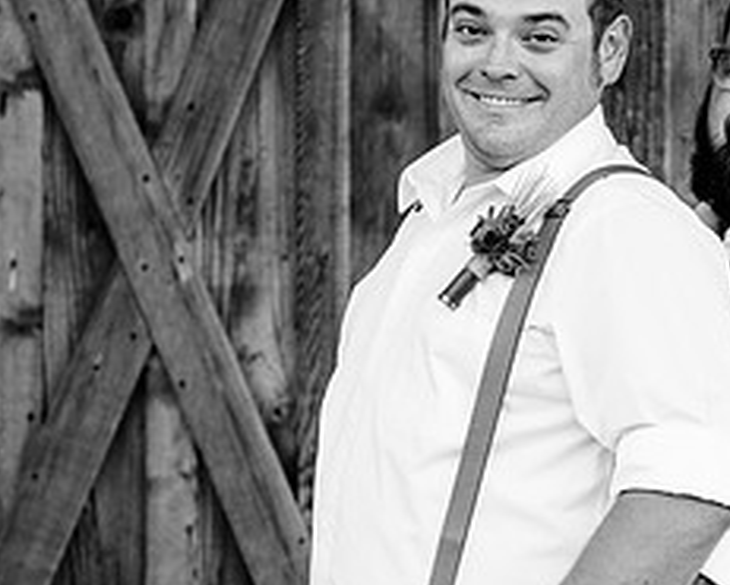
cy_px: 318
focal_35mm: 285
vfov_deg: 5.4
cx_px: 659
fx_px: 6160
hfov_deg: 6.8
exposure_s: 1/250
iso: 125
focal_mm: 114
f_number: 4
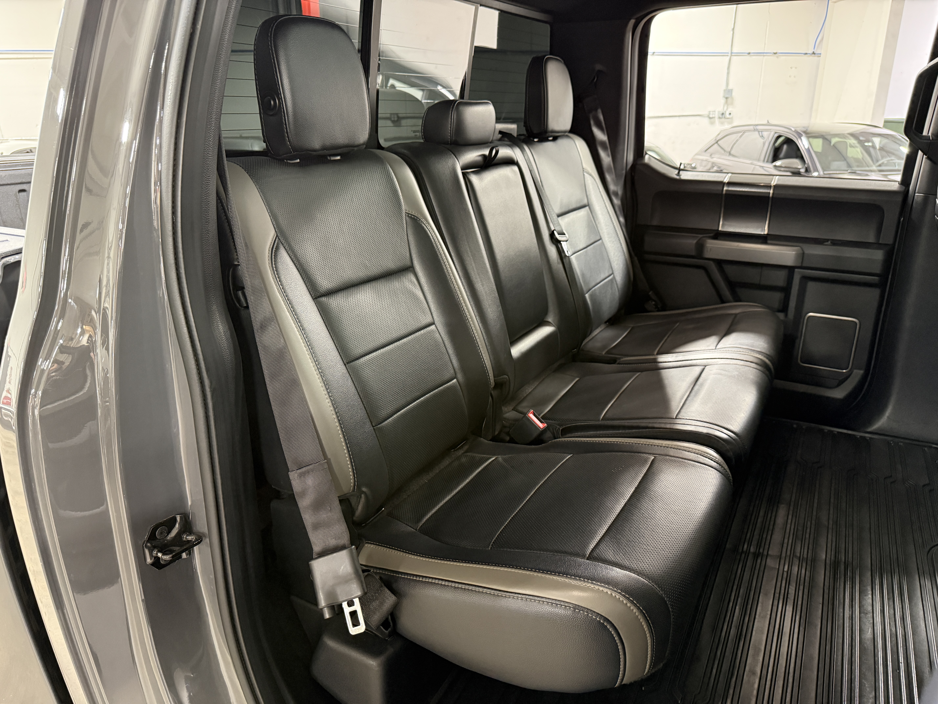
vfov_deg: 56.8
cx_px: 469
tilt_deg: -19.0
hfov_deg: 71.6
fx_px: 650
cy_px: 352
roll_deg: +0.8
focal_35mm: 24
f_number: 1.78
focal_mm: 6.76
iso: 640
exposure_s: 1/40
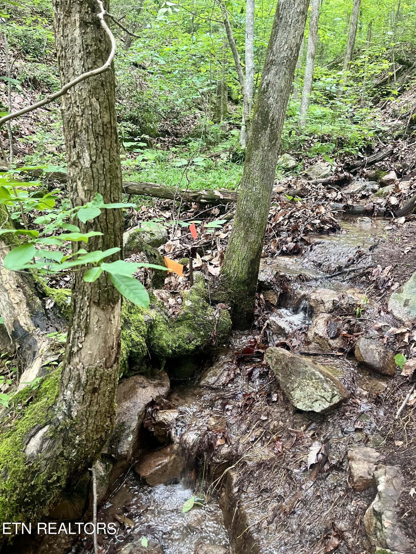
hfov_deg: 53.1
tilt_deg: -13.8
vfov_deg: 67.3
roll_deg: -2.9
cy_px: 277
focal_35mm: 26
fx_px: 417
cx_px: 208
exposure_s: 1/60
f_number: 1.6
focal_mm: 5.1
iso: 250
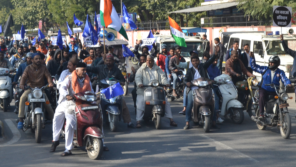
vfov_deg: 13.5
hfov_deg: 23.9
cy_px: 41
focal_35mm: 89
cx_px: 182
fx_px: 699
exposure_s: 1/320
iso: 400
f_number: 9
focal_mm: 40
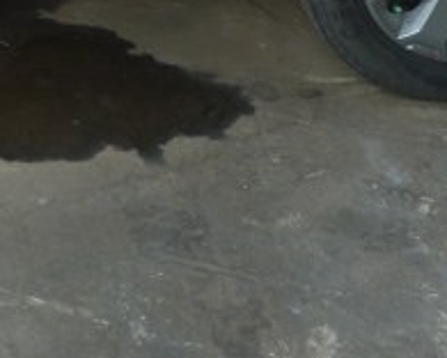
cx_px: -112
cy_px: -278
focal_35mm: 100
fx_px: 1323
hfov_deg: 18.1
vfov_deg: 13.8
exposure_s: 1/125
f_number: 3.6
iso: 80
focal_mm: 4.5
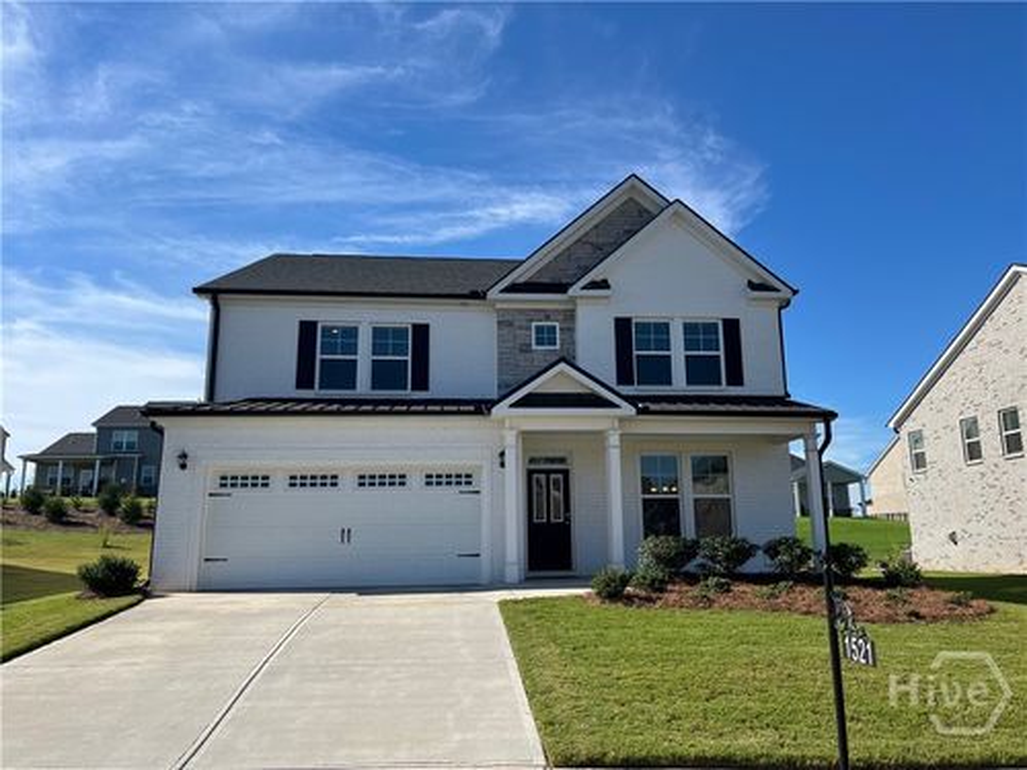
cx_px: 514
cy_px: 385
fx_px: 771
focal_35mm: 26
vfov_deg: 53.1
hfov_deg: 67.3
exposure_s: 1/3623
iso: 50
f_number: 1.6
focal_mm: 5.1
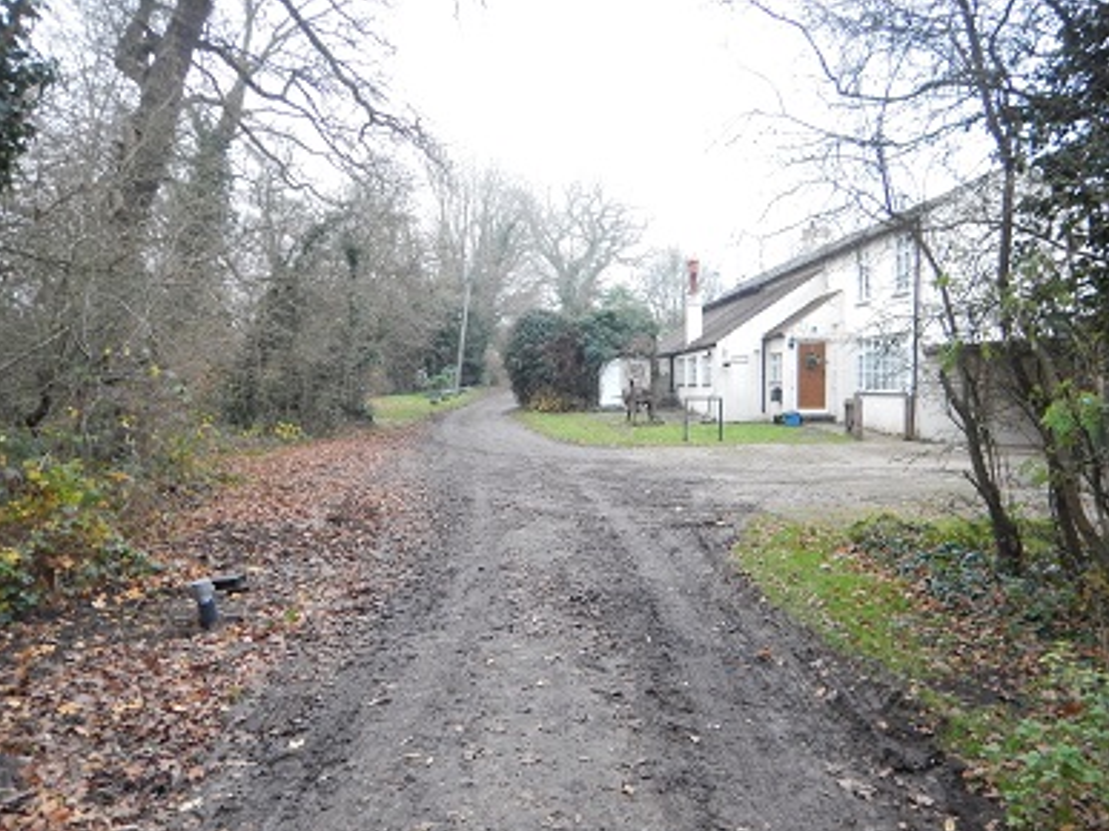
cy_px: 427
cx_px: 565
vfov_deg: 46.8
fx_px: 961
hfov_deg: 60.0
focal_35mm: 30
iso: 800
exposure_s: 1/400
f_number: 2.8
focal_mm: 5.1
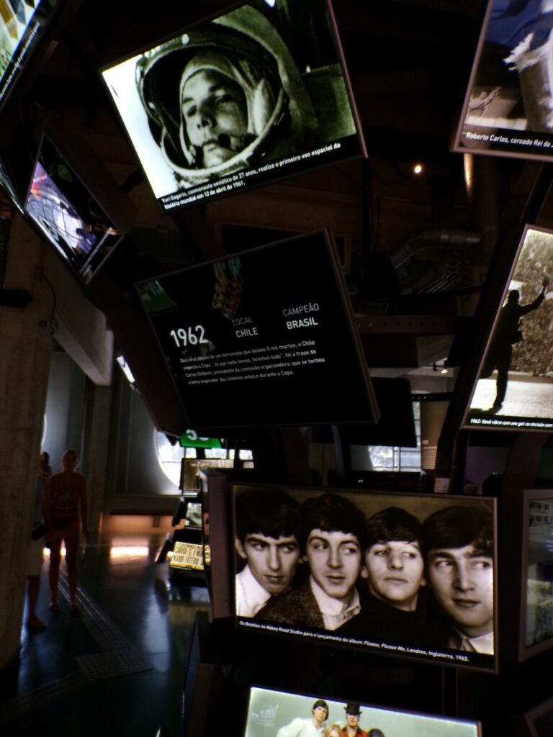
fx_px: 511
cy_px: 368
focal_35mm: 24
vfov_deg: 71.6
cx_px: 276
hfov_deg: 56.8
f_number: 3
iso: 302
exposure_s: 1/34
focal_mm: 4.3
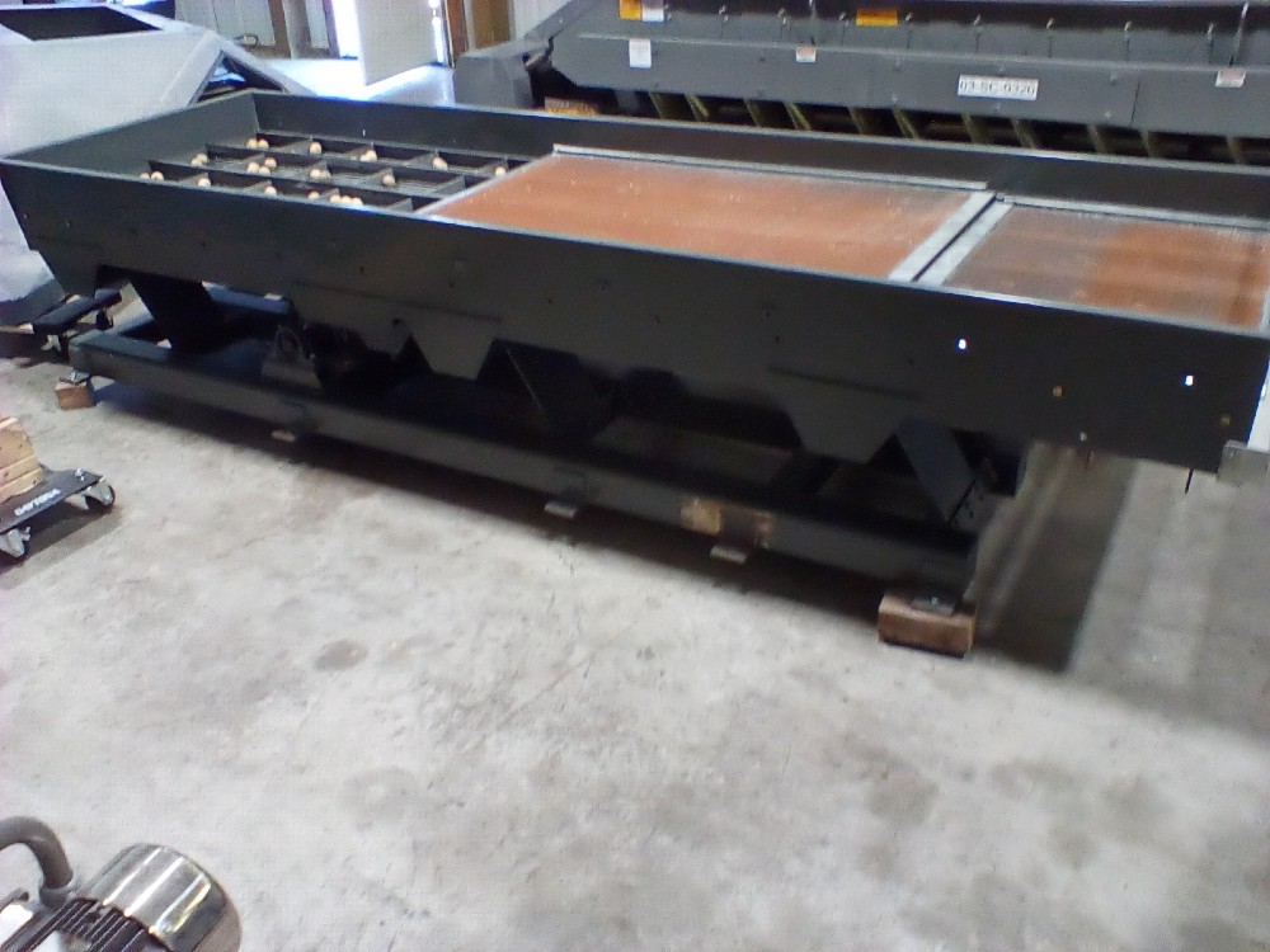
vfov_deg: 45.4
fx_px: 1137
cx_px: 635
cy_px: 476
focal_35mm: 31
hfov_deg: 58.4
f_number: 2.4
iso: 229
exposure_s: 1/20
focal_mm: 2.38
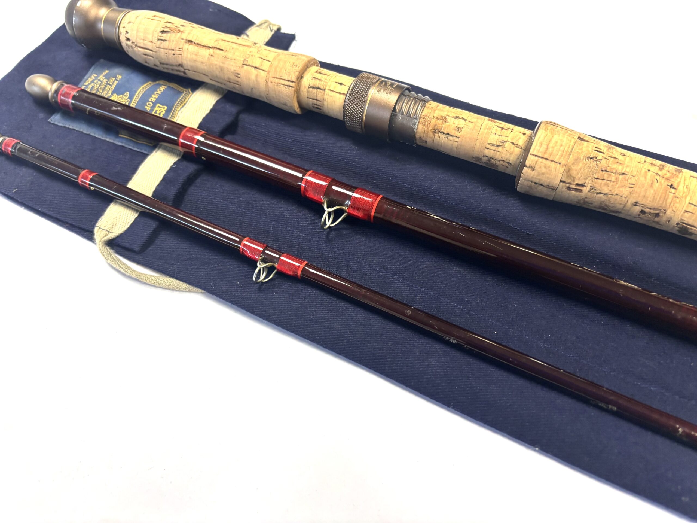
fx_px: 524
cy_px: 262
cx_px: 348
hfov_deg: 67.3
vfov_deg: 53.1
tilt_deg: -58.1
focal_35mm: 26
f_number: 1.6
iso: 125
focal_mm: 5.96
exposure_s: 1/100
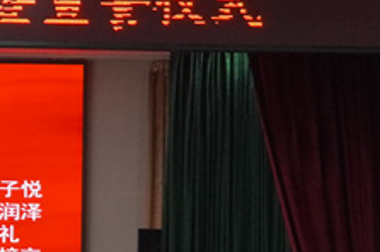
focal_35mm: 270
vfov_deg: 5.1
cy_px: 271
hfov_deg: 7.4
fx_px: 2842
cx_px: -382
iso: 800
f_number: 4
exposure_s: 1/160
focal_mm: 25
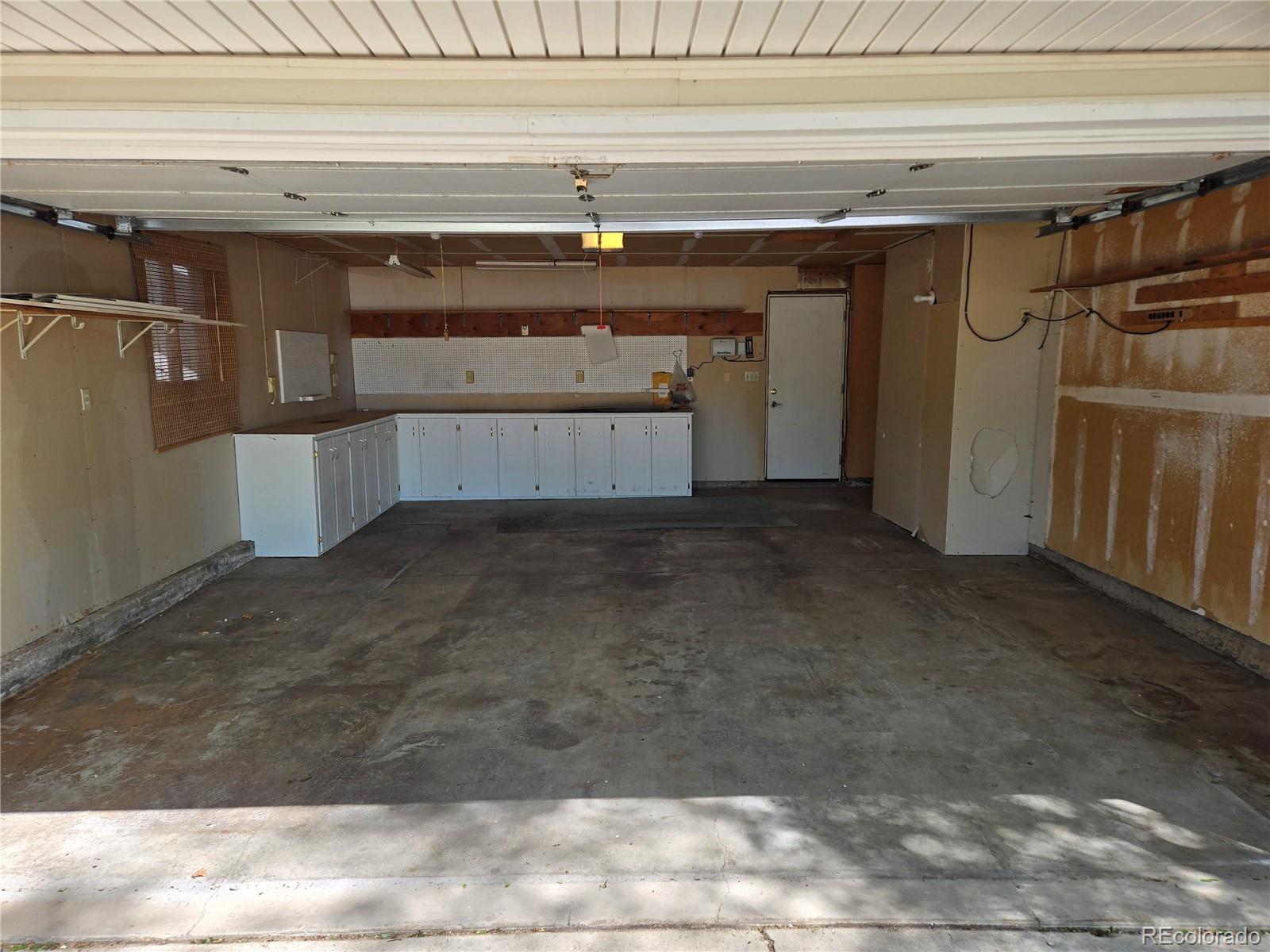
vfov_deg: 58.9
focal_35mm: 23
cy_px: 476
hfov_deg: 73.9
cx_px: 635
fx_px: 844
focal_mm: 5.4
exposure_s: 1/345
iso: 25
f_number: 1.8
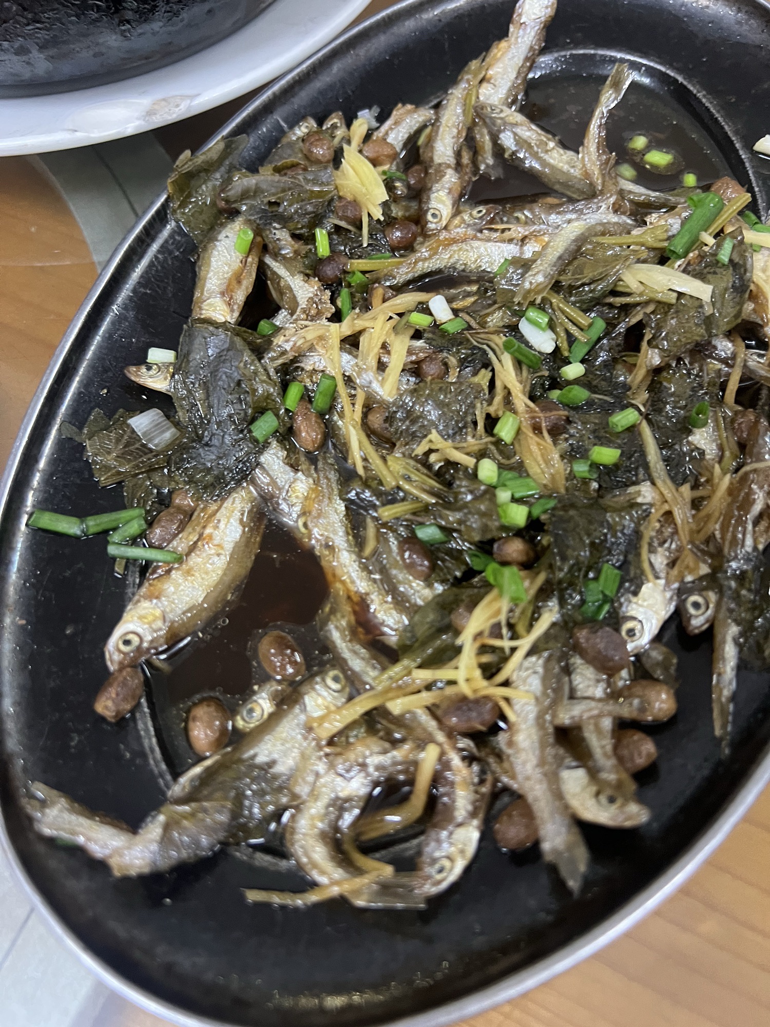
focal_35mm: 26
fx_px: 771
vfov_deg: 67.3
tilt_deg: -59.9
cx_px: 385
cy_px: 514
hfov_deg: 53.1
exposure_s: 1/50
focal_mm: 5.7
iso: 320
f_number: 1.5
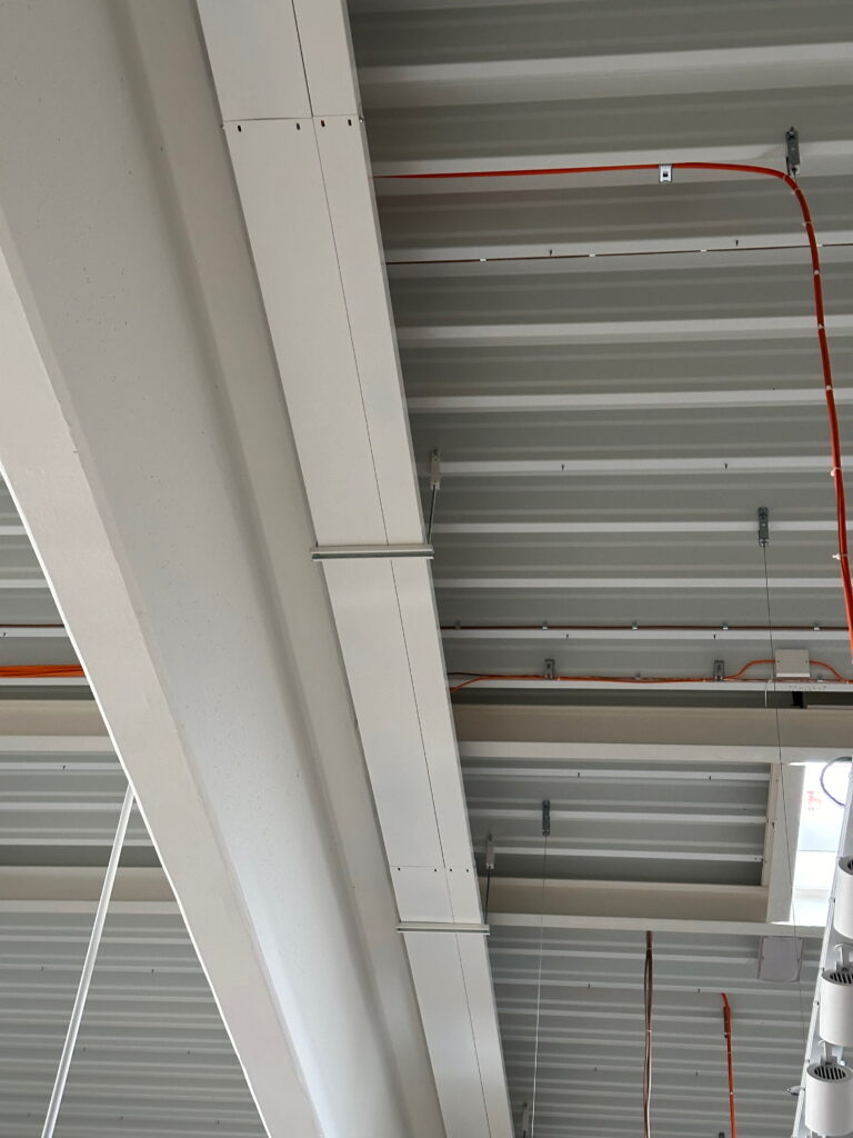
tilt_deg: +41.5
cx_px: 426
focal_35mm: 48
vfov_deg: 39.7
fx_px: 1577
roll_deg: -7.9
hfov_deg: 30.3
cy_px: 569
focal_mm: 6.86
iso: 250
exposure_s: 1/55
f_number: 1.78
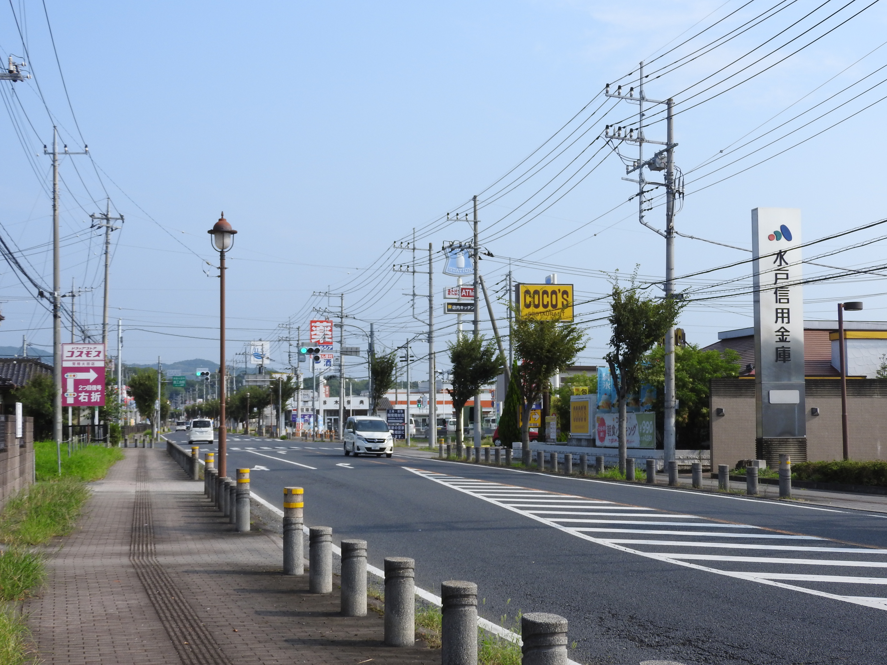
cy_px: 332
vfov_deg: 26.6
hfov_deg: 34.9
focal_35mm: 55
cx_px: 444
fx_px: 1409
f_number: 4
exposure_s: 1/800
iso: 100
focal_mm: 9.9
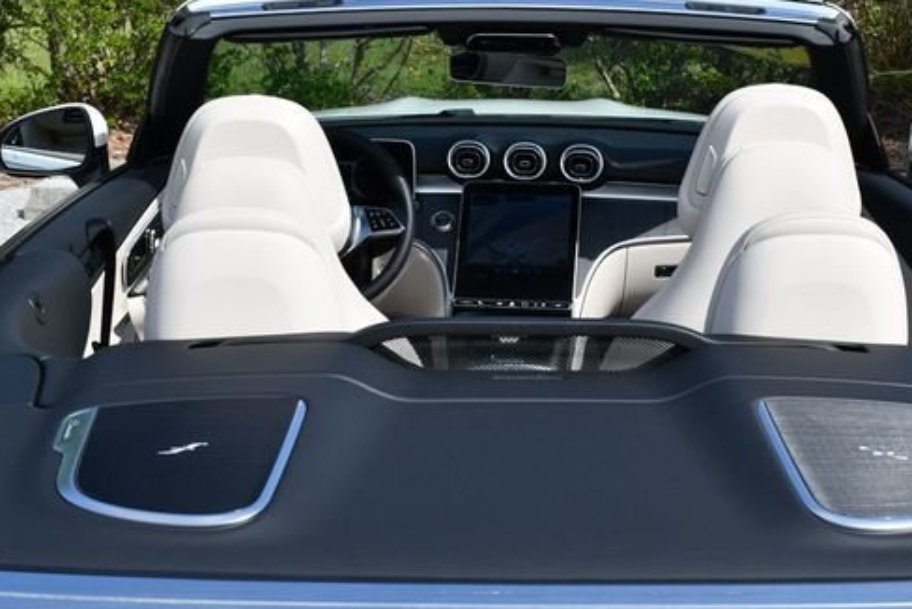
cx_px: 503
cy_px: 232
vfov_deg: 21.6
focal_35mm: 63
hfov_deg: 31.9
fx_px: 1597
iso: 100
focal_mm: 24
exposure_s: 1/250
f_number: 8
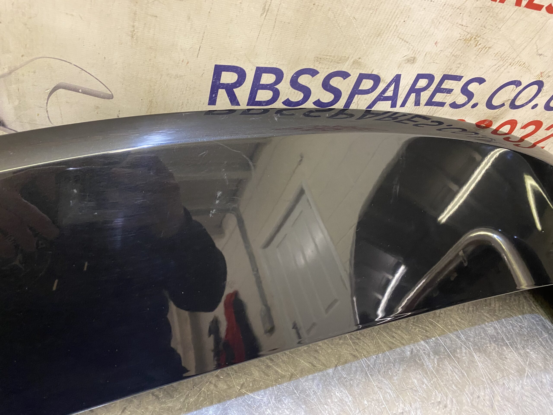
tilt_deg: -43.7
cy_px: 208
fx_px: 415
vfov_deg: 53.1
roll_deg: -27.7
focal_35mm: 26
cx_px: 276
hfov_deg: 67.3
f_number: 1.8
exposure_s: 1/50
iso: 320
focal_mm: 4.25
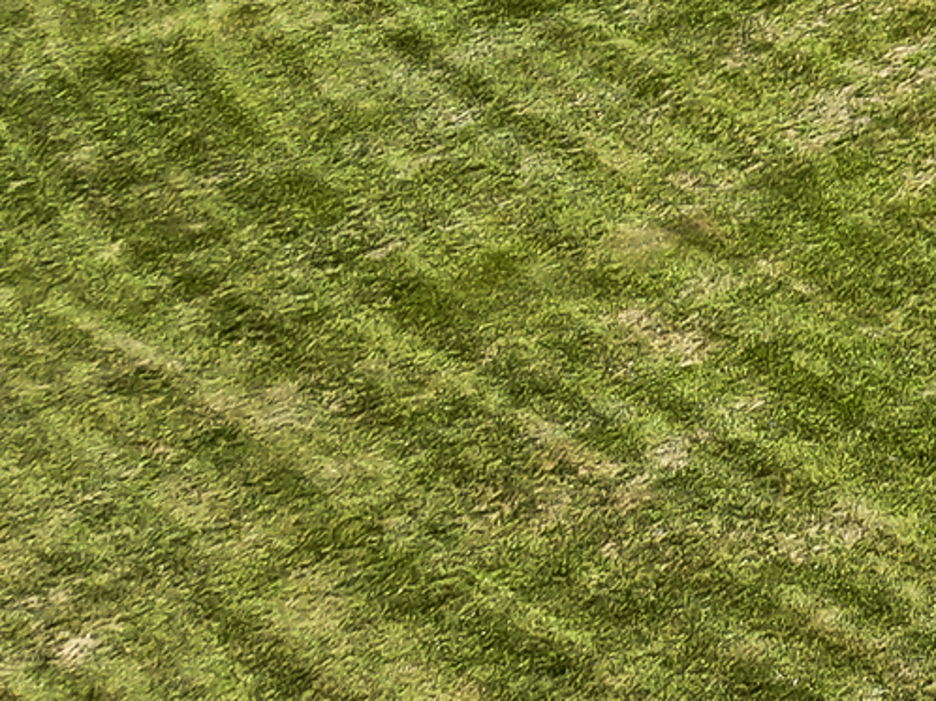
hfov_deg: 11.6
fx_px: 4000
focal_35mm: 148
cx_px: 2020
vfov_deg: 9.3
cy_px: -735
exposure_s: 1/1600
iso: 100
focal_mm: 12.29
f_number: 2.8
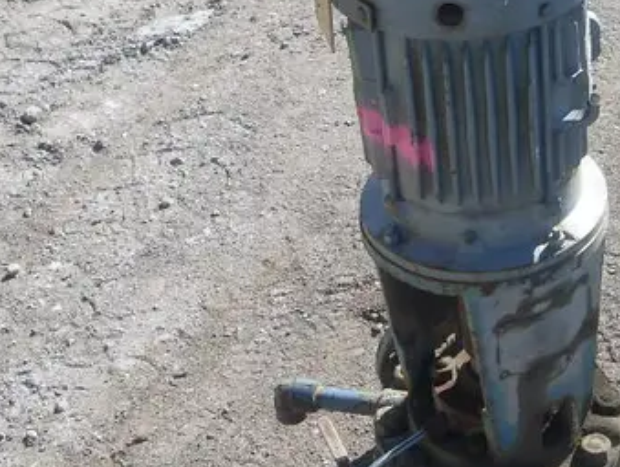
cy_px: 226
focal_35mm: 84
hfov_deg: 22.7
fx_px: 1506
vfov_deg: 17.6
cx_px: 558
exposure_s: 1/250
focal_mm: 6.3
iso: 80
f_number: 7.7
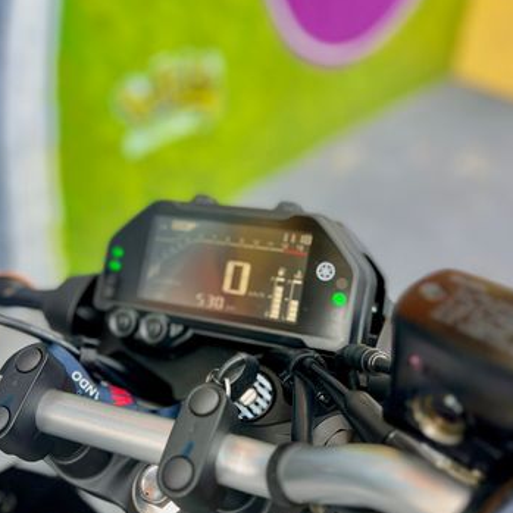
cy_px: 254
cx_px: 212
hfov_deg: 52.3
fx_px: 520
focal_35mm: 31
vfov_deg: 52.5
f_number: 1.5
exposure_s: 1/866
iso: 50
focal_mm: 5.7
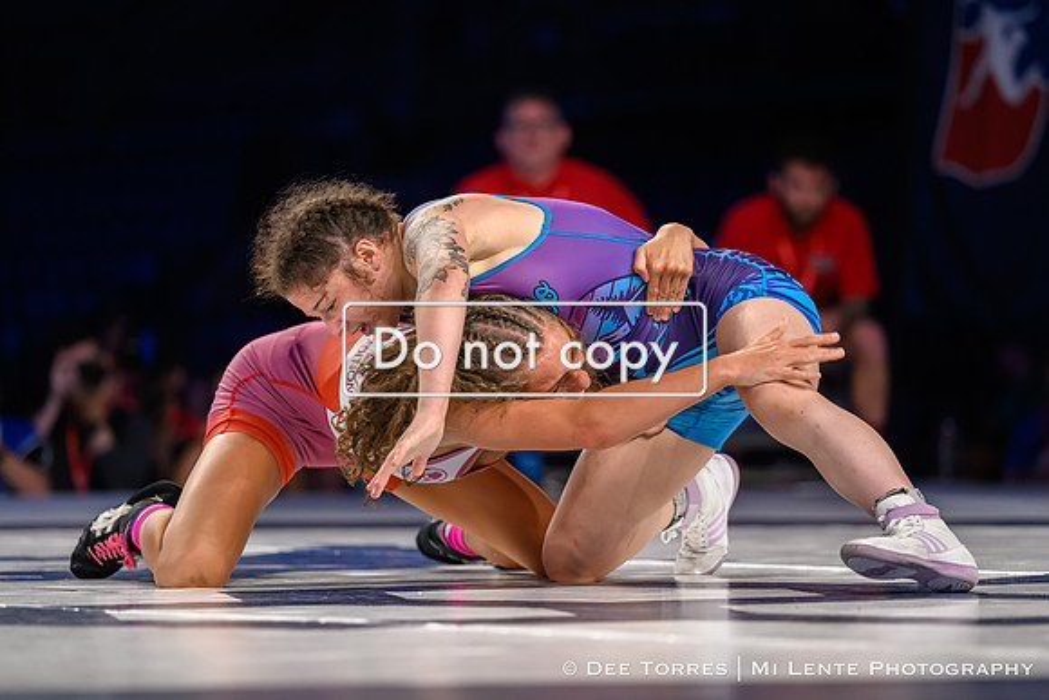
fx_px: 5869
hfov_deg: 10.2
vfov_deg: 6.8
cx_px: 549
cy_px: 345
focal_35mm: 201
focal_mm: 160
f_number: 2.8
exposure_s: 1/800
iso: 2200
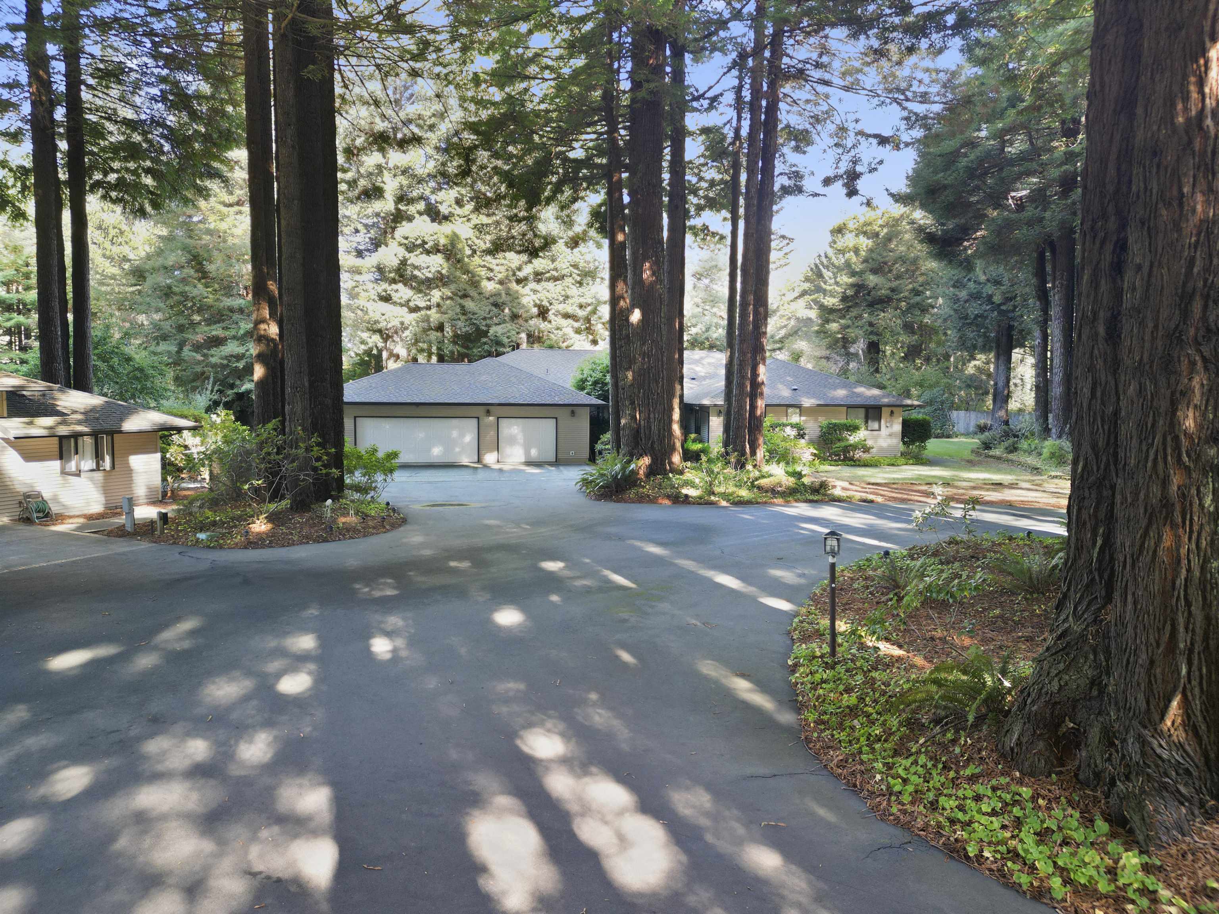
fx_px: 845
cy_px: 457
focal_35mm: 24
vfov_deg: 56.8
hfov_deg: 71.6
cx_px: 610
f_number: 1.7
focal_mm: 6.72
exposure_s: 1/15
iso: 210
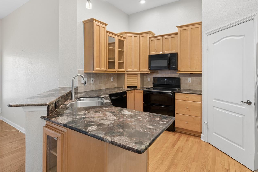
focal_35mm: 19
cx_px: 132
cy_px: 73
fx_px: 136
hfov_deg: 86.9
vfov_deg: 64.2
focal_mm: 10
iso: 160
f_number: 8
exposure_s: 1/3.33
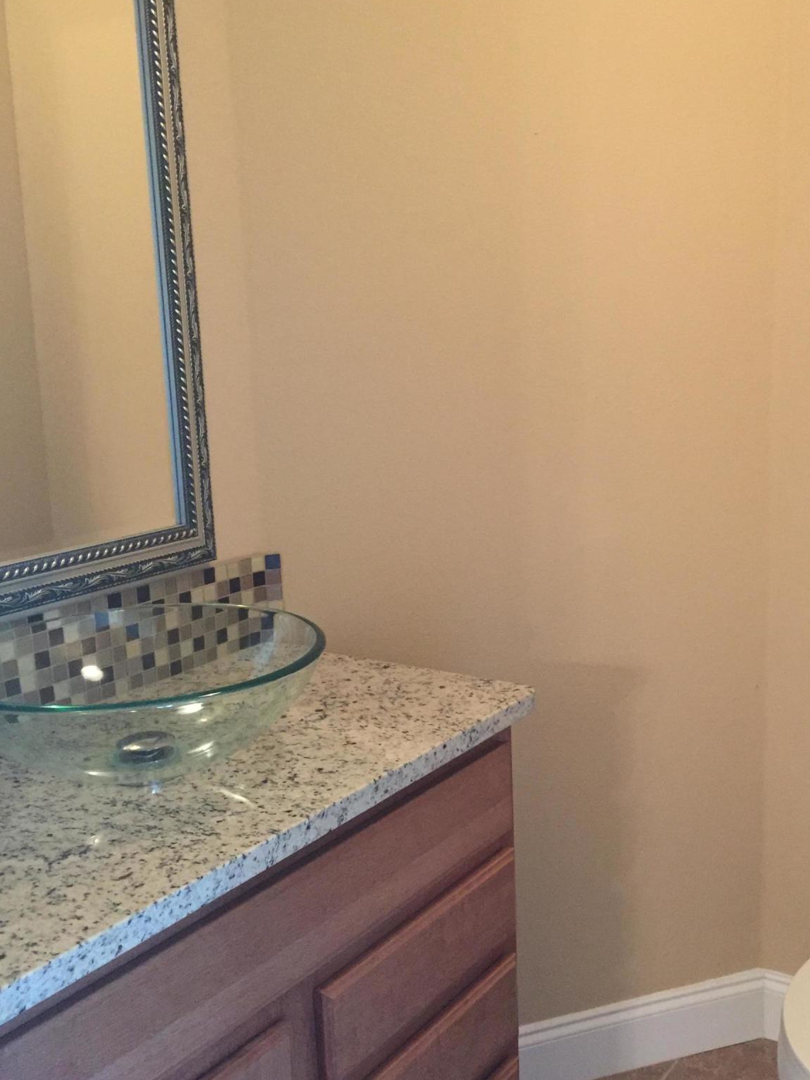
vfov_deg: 49.0
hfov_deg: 37.4
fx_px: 1185
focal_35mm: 38
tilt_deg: -11.5
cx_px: 529
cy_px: 553
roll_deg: +1.0
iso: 250
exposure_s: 1/17
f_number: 2.2
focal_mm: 4.15
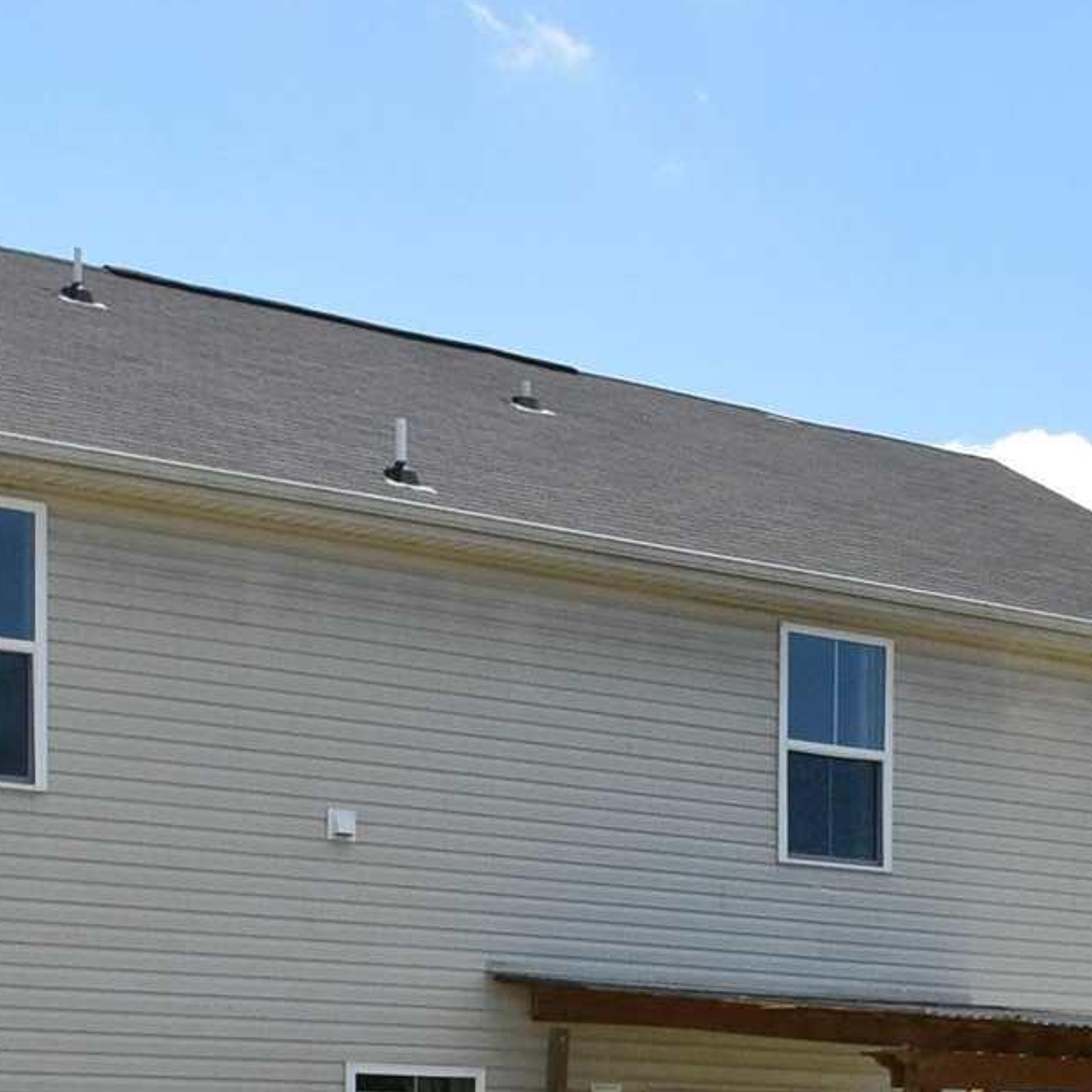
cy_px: 1349
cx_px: 1133
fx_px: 2712
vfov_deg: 21.0
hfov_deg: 21.8
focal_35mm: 76
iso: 400
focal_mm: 12
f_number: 13
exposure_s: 1/640
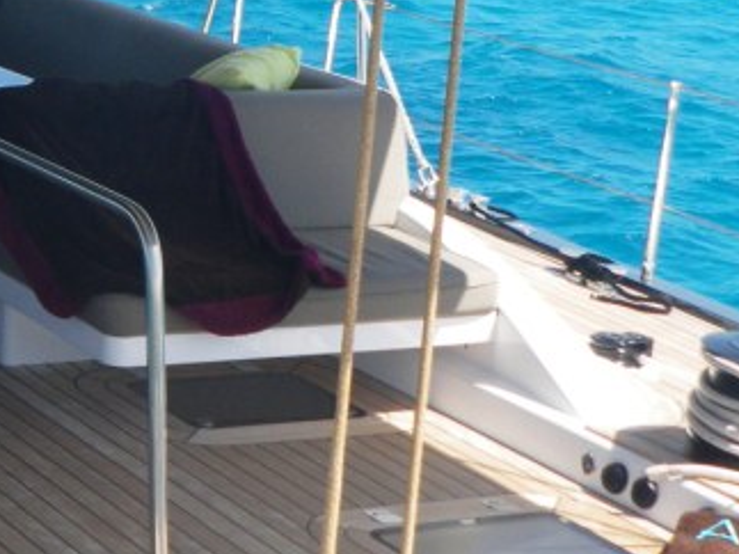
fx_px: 2369
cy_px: 23
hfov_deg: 17.4
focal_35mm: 111
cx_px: 25
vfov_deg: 13.2
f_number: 3.8
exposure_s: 1/400
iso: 64
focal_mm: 6.2
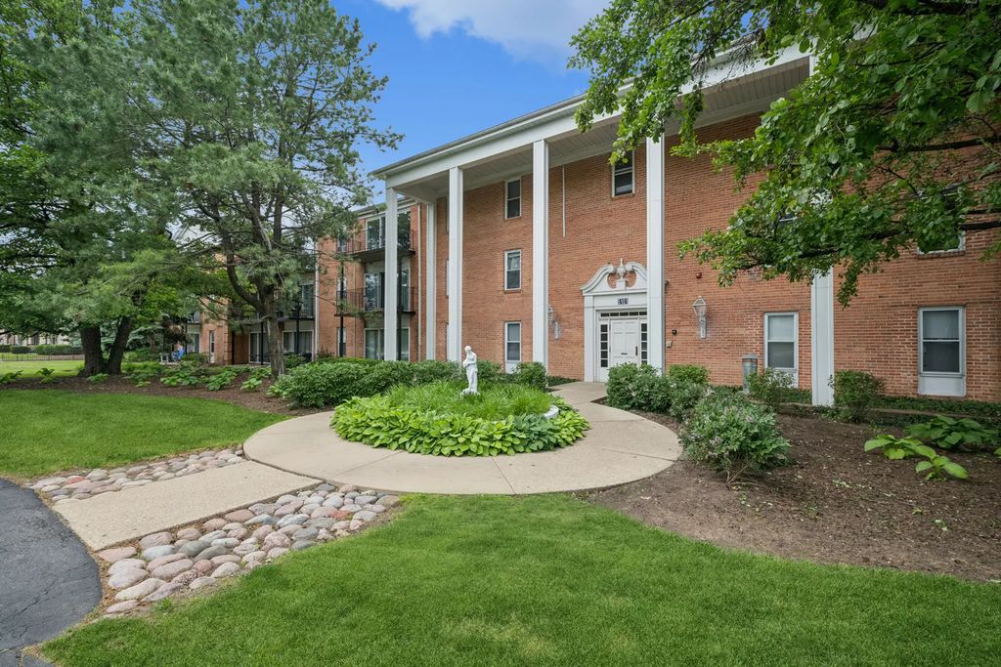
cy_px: 334
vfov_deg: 73.8
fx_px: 445
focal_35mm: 16
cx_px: 500
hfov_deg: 96.7
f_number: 8
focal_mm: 16
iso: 400
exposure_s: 1/500
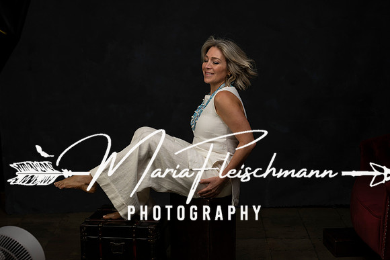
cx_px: 195
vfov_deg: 16.1
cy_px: 130
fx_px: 921
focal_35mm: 85
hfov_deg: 23.9
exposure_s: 1/200
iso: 125
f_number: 6.3
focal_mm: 85
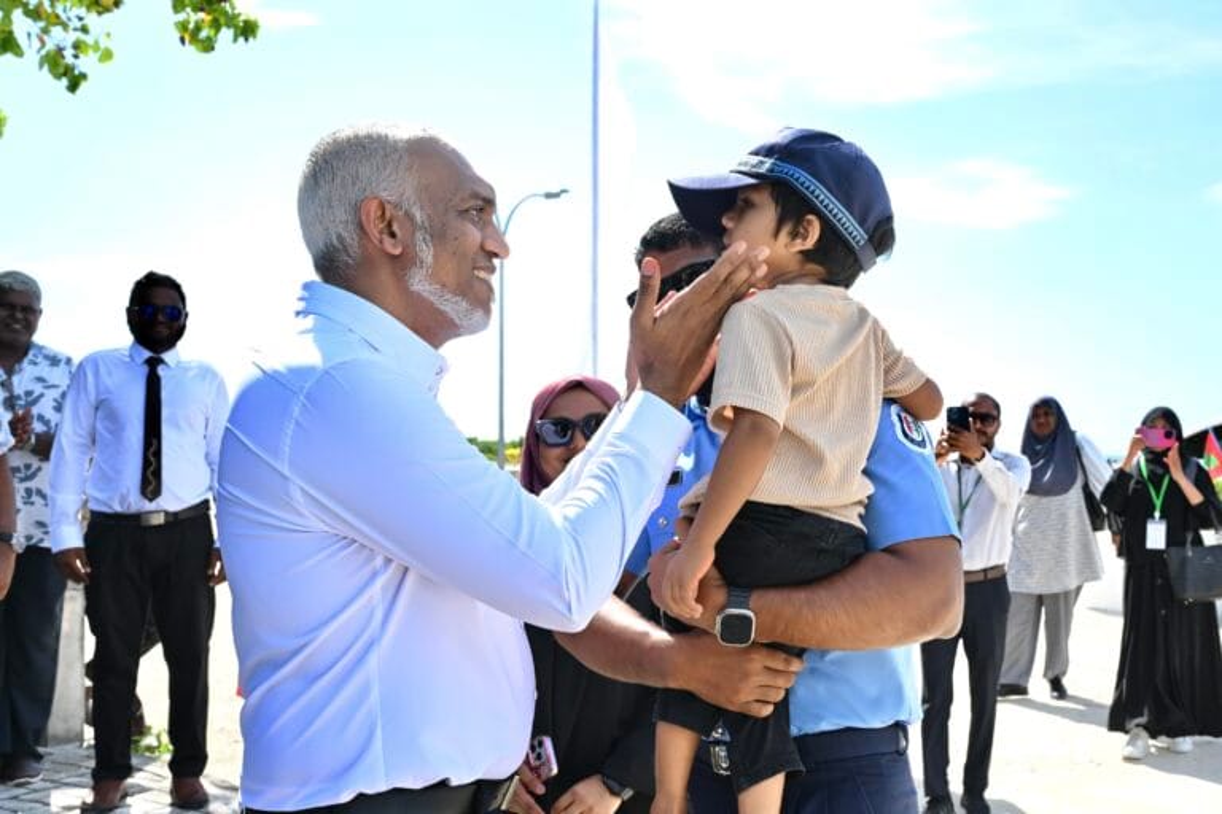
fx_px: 967
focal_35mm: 28
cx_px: 611
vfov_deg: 45.7
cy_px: 407
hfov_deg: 64.6
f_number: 7.1
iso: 1000
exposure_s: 1/1250
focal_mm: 28.5
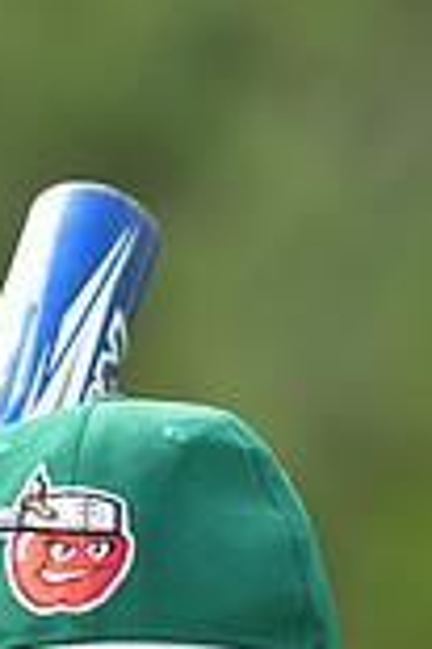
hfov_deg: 1.6
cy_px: 1193
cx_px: 245
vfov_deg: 2.4
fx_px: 15692
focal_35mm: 870
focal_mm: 155
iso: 500
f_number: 4
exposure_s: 1/1600
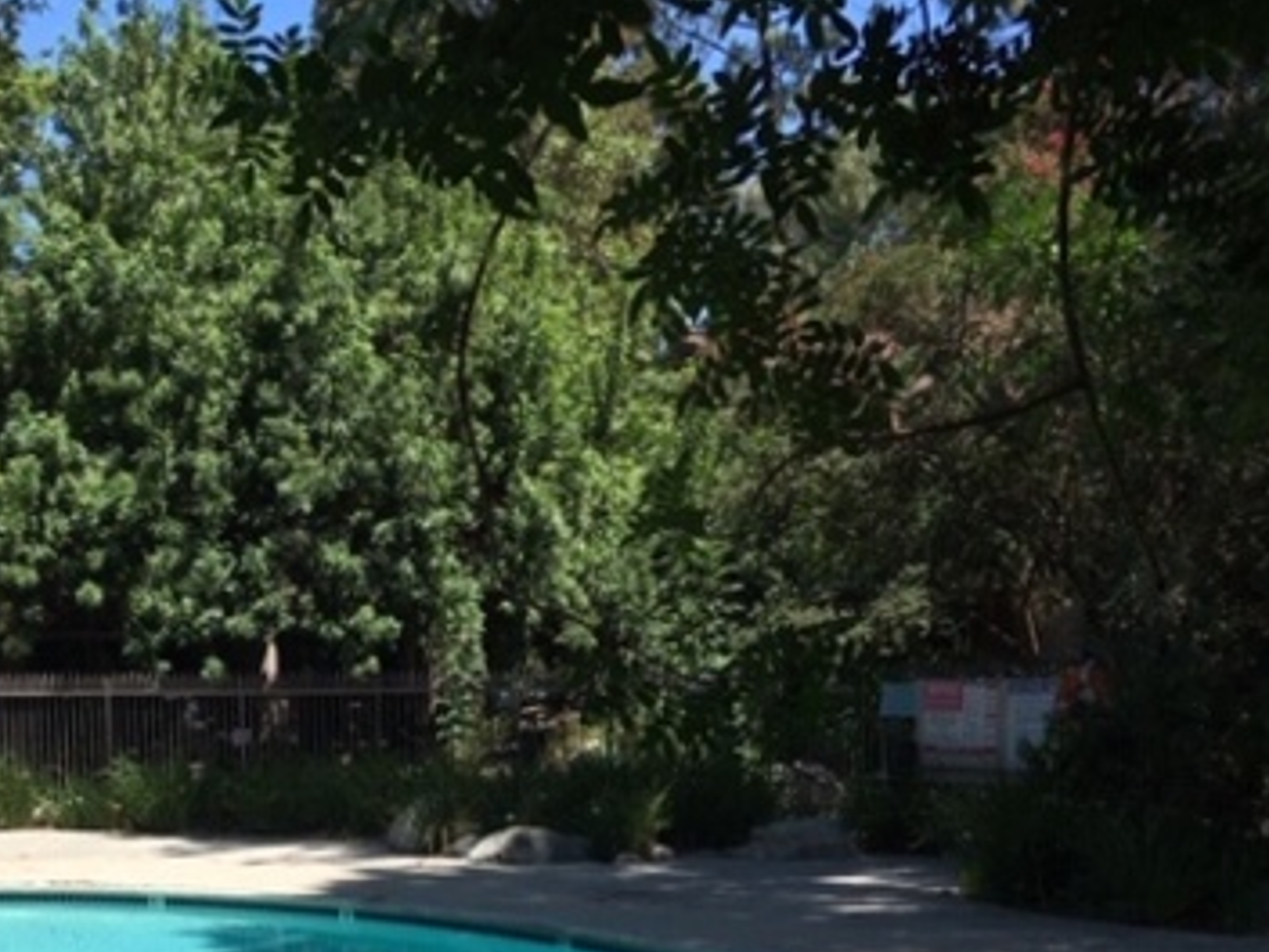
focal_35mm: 55
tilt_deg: -5.7
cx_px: 290
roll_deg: +1.1
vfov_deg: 25.6
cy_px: 883
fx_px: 2016
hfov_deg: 34.1
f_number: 2.2
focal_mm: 4.15
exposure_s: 1/2564
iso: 25
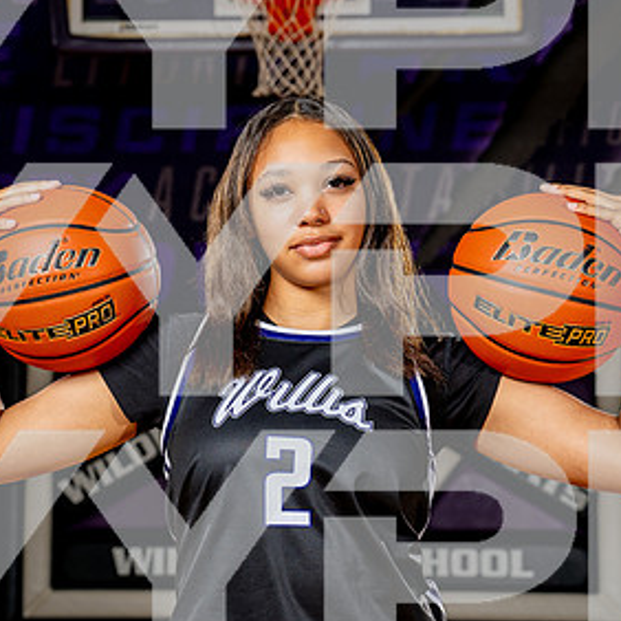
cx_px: 288
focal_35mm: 105
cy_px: 281
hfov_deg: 16.6
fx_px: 2131
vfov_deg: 16.6
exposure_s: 1/250
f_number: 5.6
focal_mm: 60
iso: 320
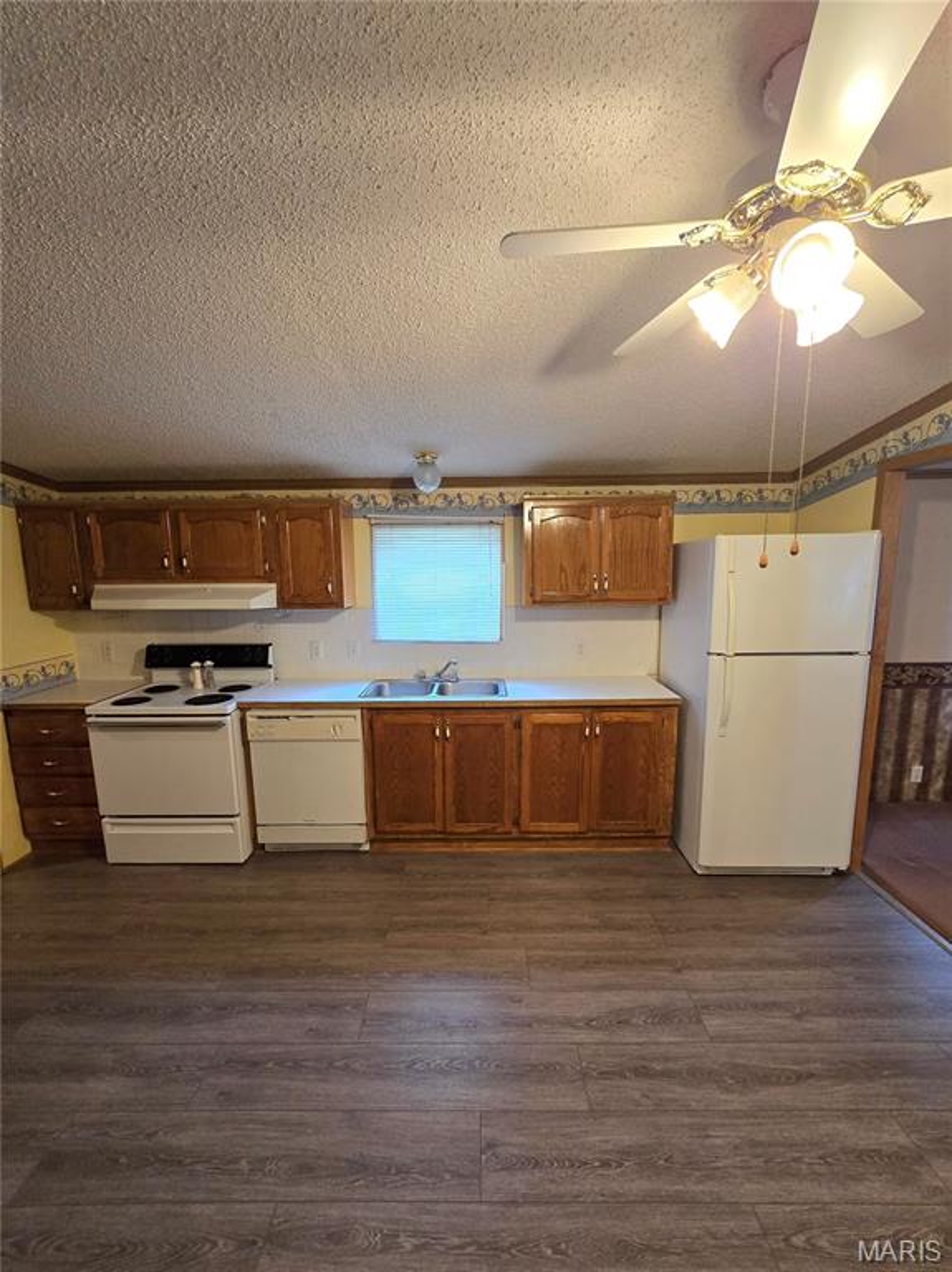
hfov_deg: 89.9
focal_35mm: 13
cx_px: 476
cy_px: 636
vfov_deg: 106.2
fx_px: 477
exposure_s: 1/60.2
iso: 400
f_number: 2.2
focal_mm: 2.2
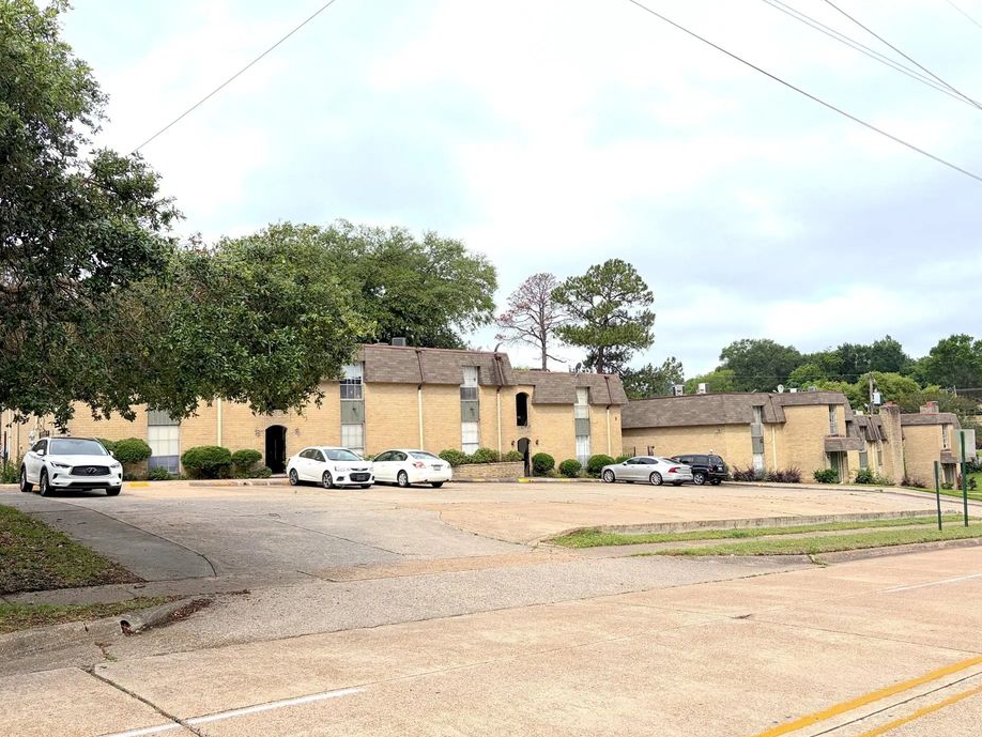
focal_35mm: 29
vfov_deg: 48.2
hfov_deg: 61.6
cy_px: 367
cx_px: 494
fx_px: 823
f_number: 1.6
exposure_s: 1/5348
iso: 50
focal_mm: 5.96
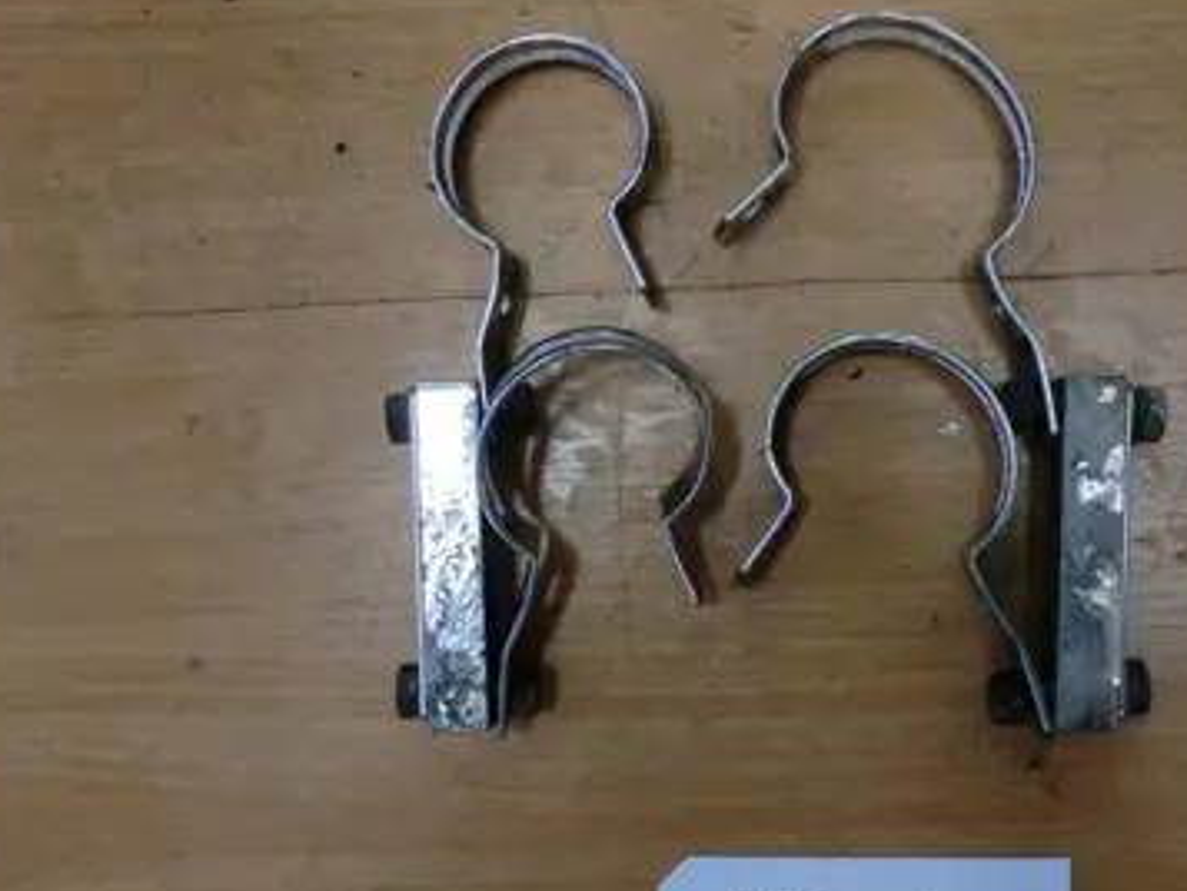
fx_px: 1475
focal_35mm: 43
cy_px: 502
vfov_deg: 33.6
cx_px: 751
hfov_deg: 43.4
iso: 250
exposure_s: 1/60
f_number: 3.5
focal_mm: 5.8
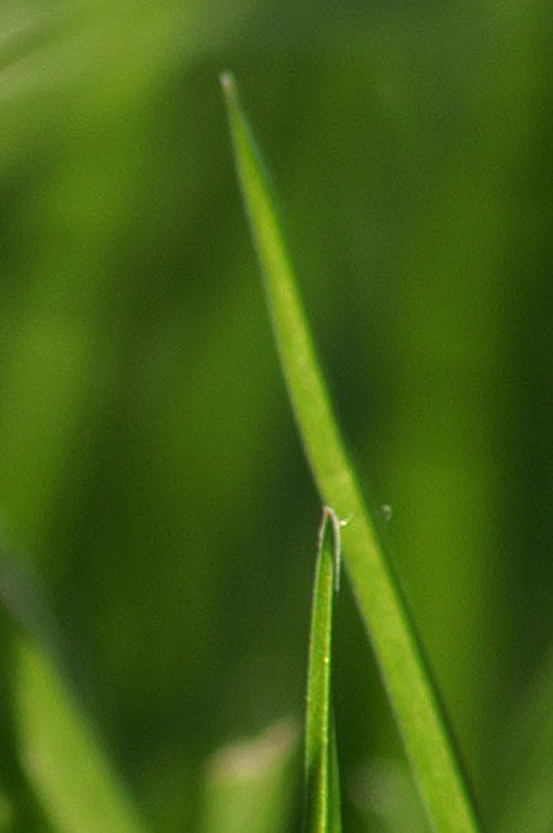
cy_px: 272
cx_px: -401
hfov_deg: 0.6
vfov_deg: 0.9
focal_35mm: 2176
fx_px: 50255
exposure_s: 1/200
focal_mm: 280
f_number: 9.5
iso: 100
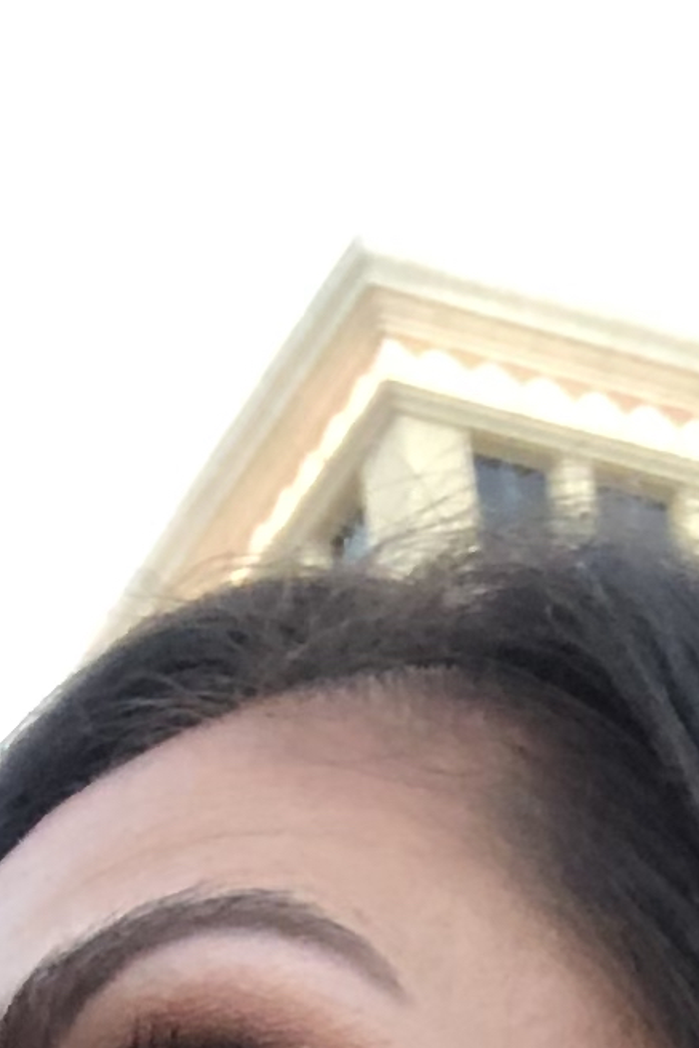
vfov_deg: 11.1
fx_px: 4570
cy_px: 2446
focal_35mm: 157
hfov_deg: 8.7
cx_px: 86
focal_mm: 2.87
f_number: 2.2
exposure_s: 1/60
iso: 125
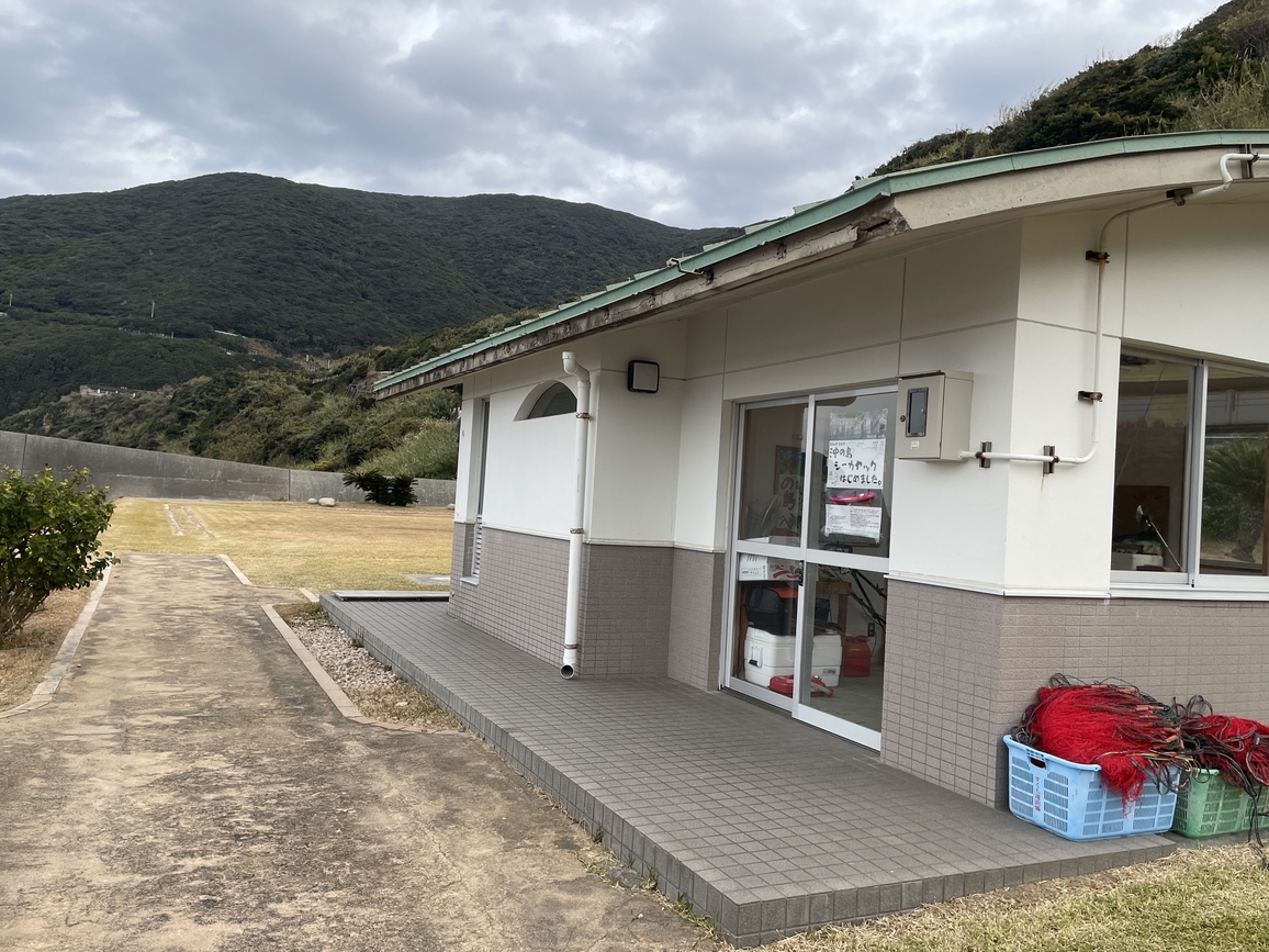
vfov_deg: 51.4
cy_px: 486
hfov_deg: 65.3
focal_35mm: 27
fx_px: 990
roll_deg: -2.6
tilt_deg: +2.2
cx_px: 642
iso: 32
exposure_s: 1/498
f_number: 1.6
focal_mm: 4.2
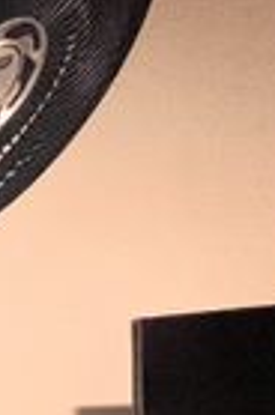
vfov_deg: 24.3
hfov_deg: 9.5
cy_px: 621
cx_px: -692
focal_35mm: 65
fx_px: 748
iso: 160
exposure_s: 1/60
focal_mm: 1.57
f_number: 1.8
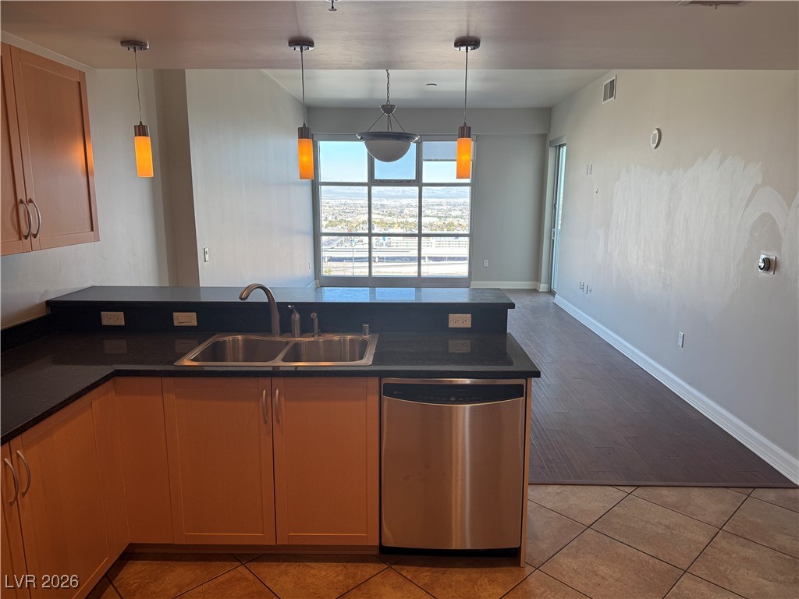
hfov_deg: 71.6
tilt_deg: -11.2
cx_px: 400
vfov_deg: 56.8
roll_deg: -0.1
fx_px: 554
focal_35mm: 24
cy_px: 300
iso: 64
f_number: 1.78
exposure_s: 1/212
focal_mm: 6.76
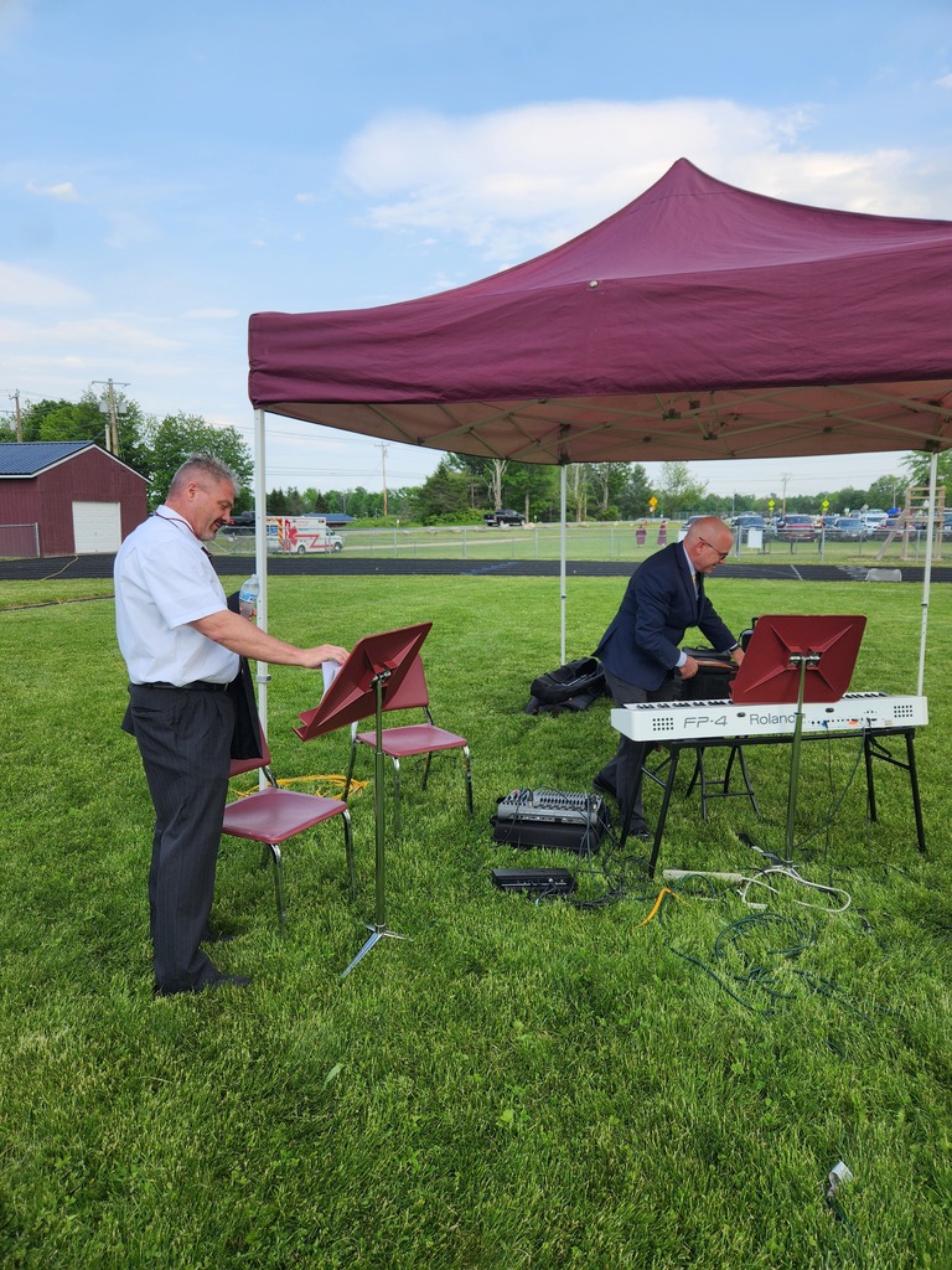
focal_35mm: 23
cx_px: 476
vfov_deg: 73.9
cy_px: 635
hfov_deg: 58.9
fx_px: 843
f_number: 1.8
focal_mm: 5.4
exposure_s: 1/848
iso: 20
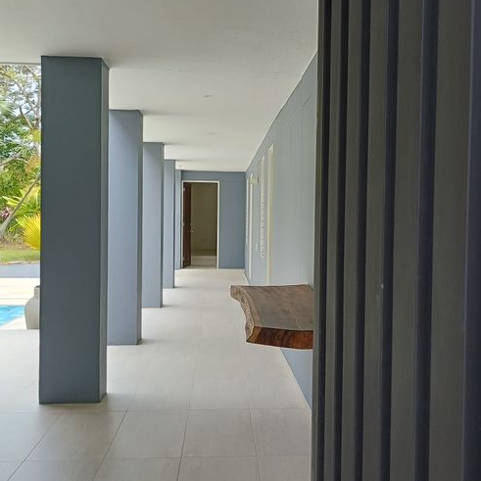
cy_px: 238
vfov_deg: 40.0
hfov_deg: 39.9
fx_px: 660
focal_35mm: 42
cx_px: 278
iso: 127
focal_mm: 4.7
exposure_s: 1/101
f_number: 1.7
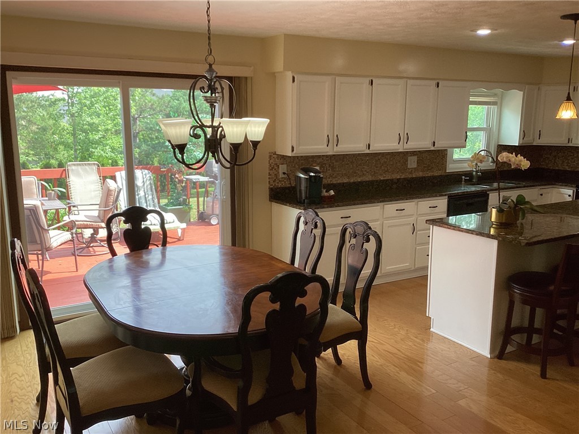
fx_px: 519
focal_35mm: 31
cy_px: 217
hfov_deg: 58.4
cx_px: 290
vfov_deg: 45.4
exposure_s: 1/100
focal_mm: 3.3
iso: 50
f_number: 2.4
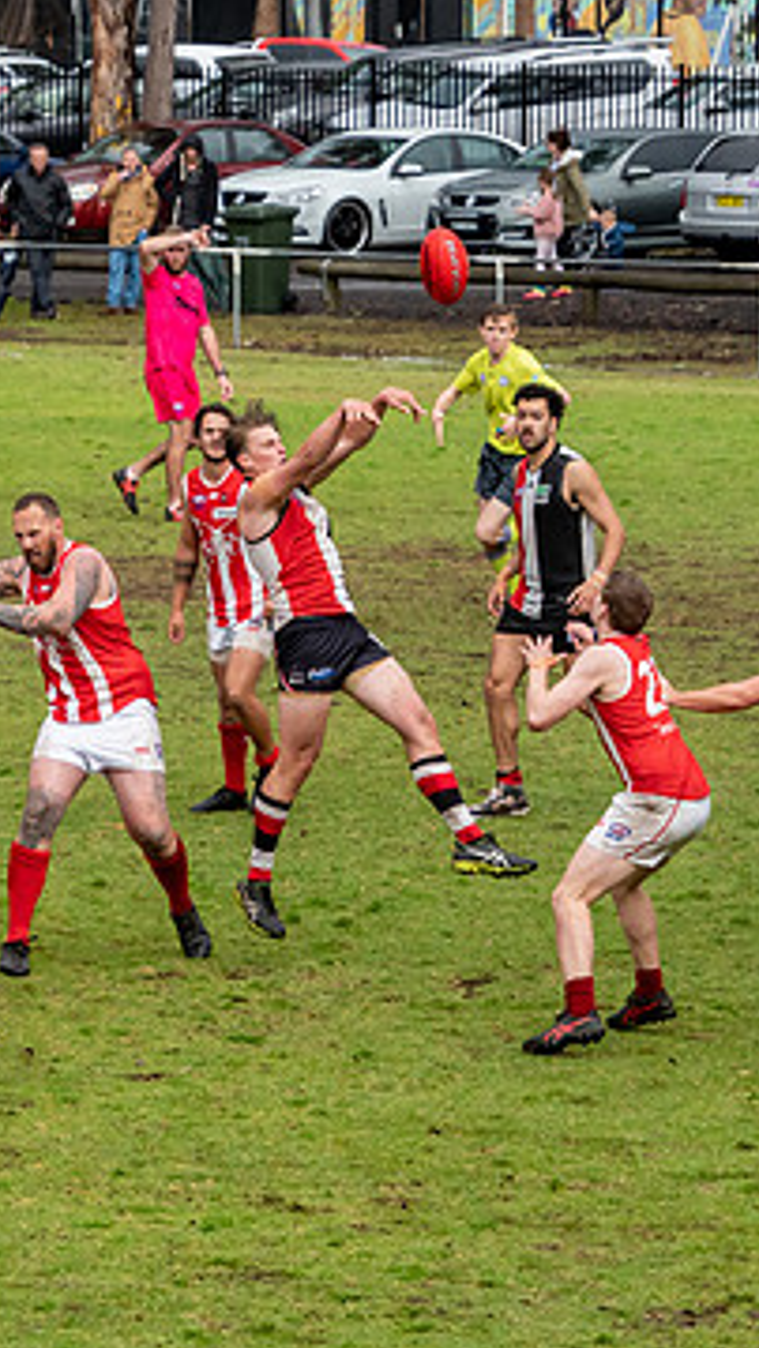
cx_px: 13
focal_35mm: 262
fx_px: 9372
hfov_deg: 4.6
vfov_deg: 8.2
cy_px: 584
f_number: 6.3
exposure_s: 1/1600
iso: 800
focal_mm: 92
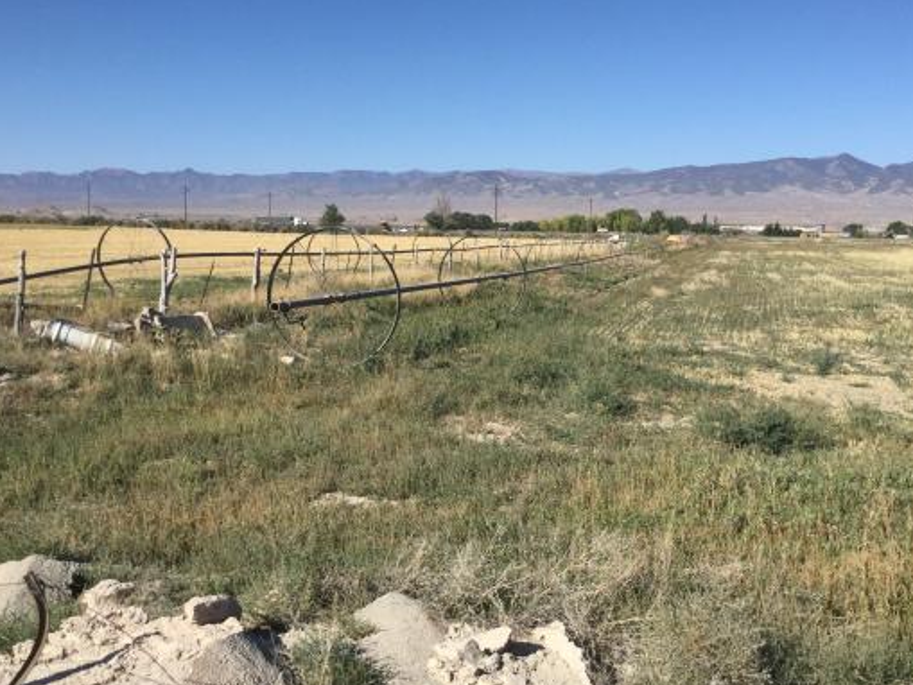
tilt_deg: -11.5
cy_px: 393
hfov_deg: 47.8
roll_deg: +0.3
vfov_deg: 36.8
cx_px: 481
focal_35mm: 39
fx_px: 1029
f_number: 2.4
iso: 25
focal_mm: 3.3
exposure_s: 1/1733
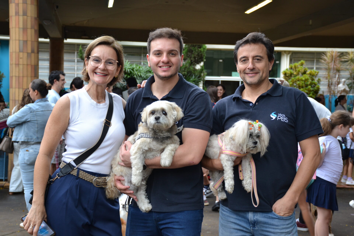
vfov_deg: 22.6
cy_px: 118
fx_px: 590
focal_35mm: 60
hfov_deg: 33.4
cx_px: 177
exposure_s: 1/60
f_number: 4.5
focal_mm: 40
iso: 400
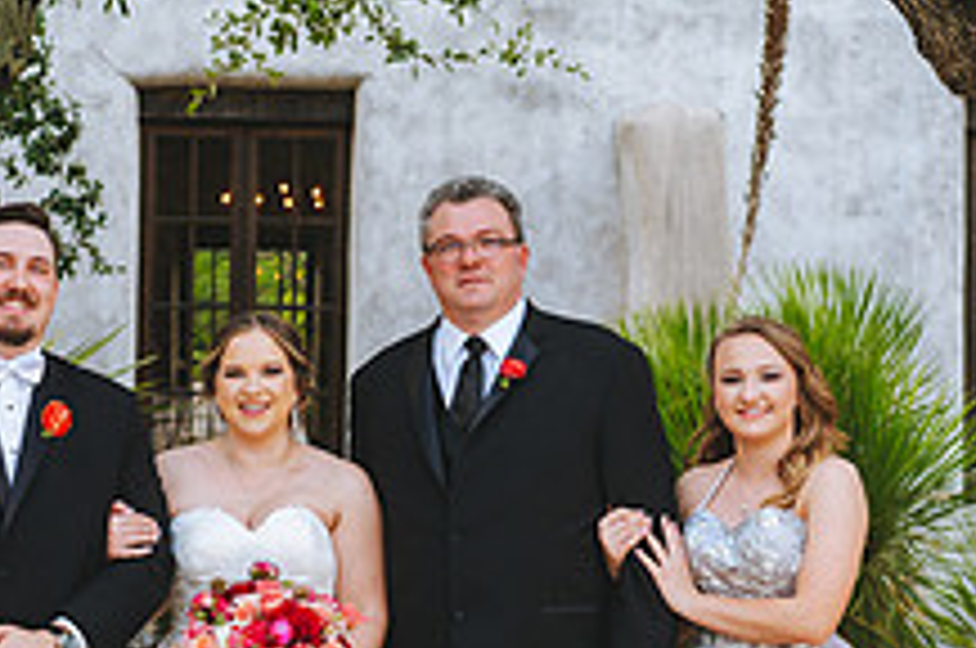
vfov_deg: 12.7
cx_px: 153
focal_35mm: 107
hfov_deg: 18.9
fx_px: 2897
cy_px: 508
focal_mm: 40
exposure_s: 1/200
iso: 200
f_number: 3.5
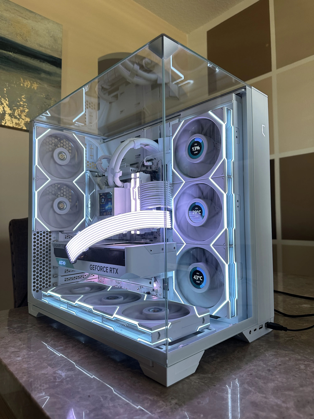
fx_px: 290
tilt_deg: +2.8
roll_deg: -0.2
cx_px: 157
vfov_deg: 71.6
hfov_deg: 56.8
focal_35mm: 24
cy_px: 210
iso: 160
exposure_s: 1/121
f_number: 1.78
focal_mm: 6.86
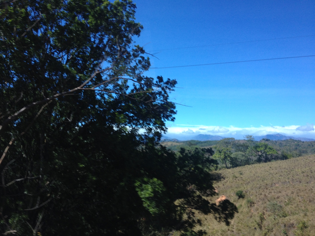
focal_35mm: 35
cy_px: 118
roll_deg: +3.0
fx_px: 318
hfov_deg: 52.6
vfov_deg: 40.7
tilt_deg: +0.4
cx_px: 158
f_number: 2.4
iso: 50
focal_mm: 4.28
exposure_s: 1/336
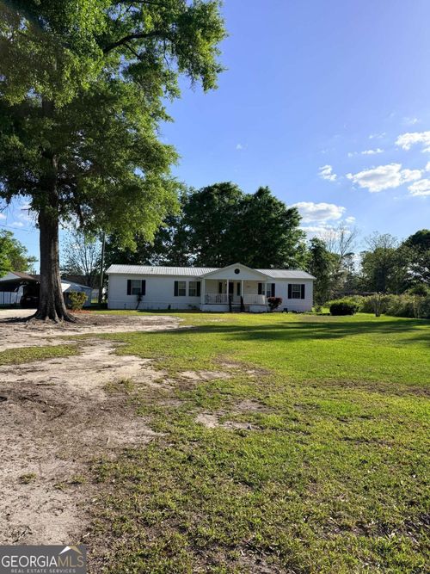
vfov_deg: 71.6
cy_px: 287
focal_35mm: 24
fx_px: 398
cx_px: 215
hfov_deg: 56.8
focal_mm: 6.76
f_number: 1.78
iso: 100
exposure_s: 1/5714
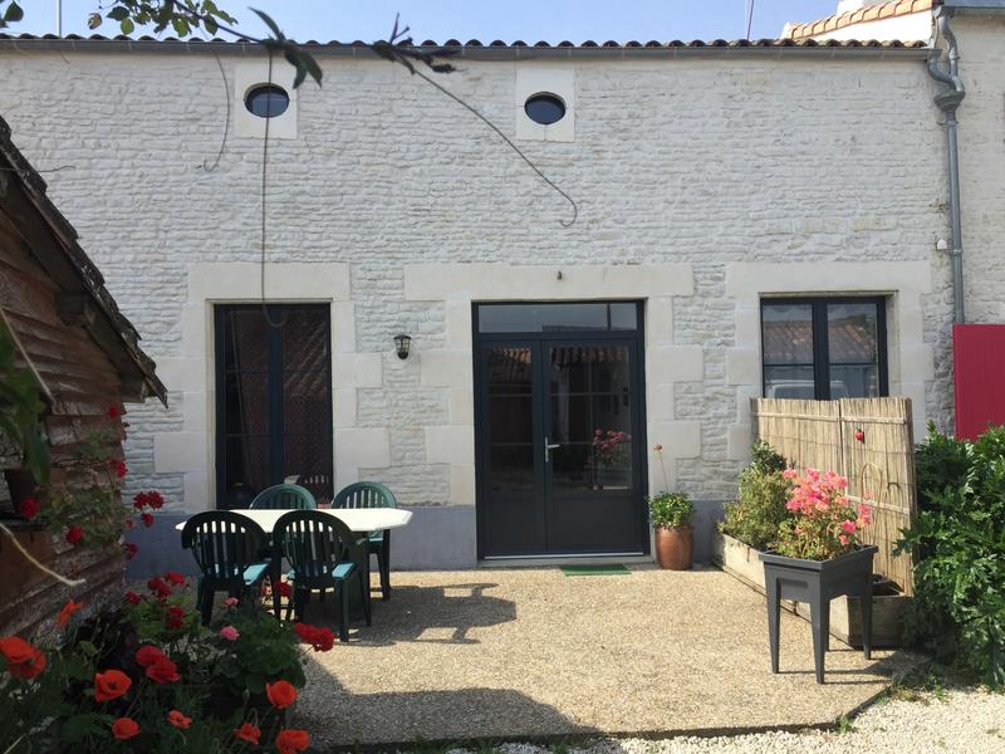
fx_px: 842
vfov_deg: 48.2
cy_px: 377
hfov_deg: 61.7
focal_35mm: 29
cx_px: 502
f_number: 2.2
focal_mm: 4.15
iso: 32
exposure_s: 1/1041
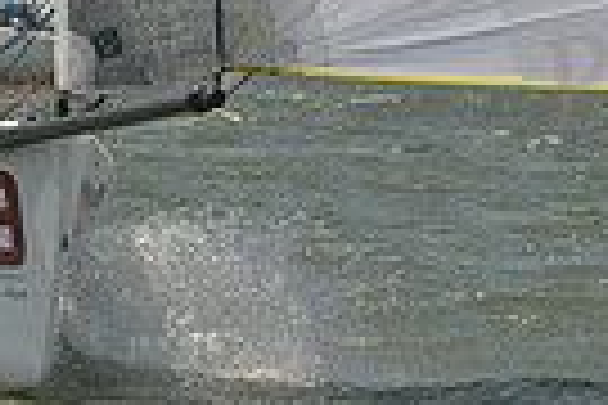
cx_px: 315
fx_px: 14557
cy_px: -160
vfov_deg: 1.6
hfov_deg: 2.4
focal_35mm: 862
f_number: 10
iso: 280
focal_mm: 200
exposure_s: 1/1250
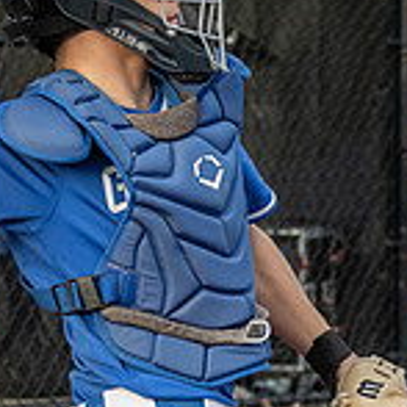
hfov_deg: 5.0
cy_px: 293
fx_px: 4669
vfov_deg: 5.0
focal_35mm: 351
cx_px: 438
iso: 2000
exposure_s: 1/1600
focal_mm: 90
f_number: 5.6
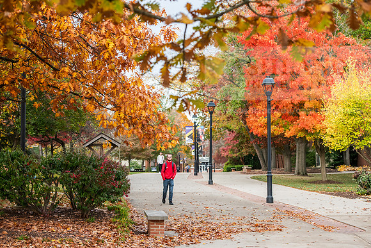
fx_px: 845
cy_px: 124
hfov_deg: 24.8
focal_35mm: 82
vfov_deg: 16.7
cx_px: 186
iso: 500
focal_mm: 82
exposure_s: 1/320
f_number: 4.5
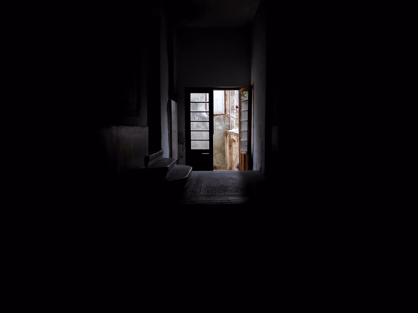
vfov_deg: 53.1
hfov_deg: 67.3
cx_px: 209
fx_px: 314
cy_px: 156
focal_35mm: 26
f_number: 3.5
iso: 80
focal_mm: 4.6
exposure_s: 1/80
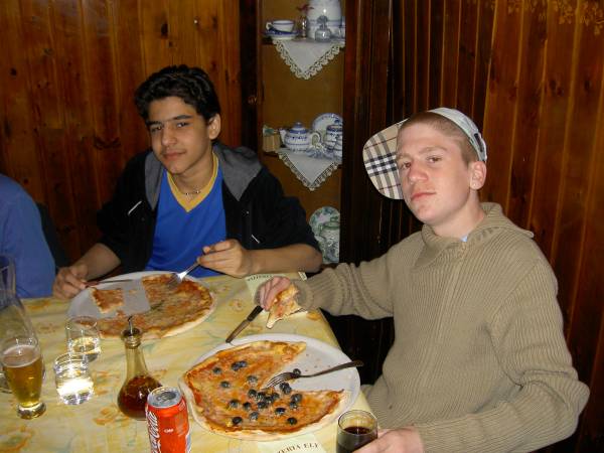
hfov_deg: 47.9
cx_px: 302
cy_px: 226
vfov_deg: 36.8
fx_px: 680
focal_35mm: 39
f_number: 2.8
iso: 100
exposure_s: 1/60
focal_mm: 8
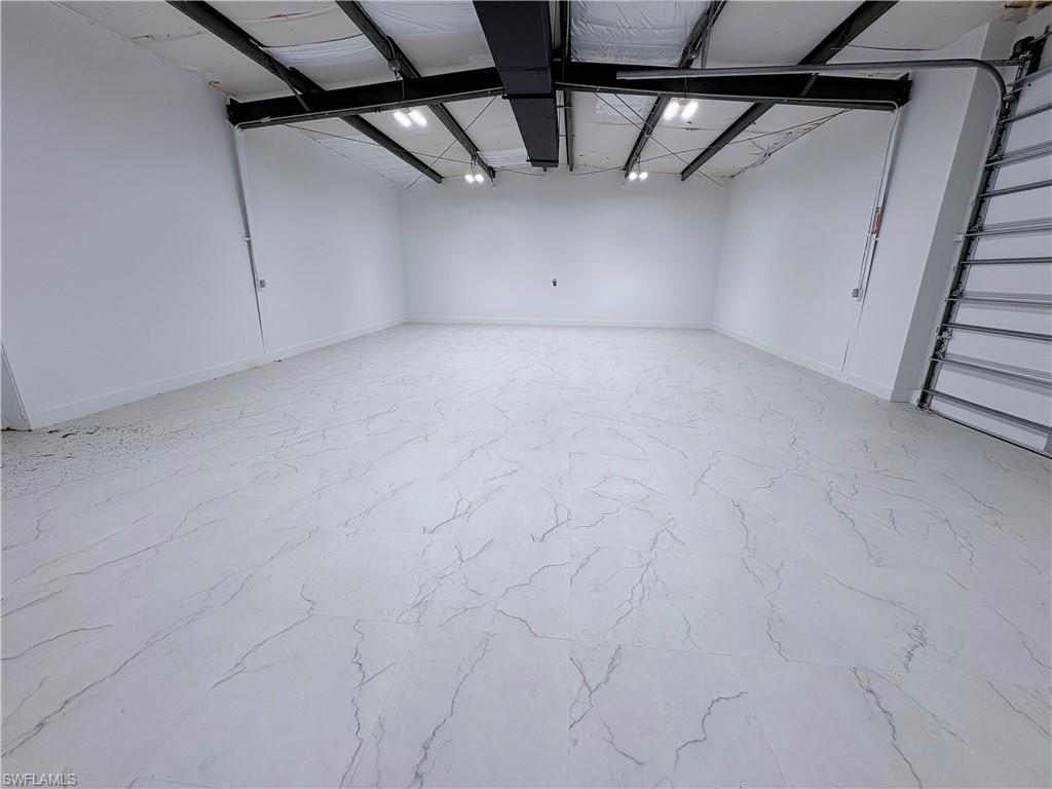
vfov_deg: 85.7
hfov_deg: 102.1
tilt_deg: -16.9
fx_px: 425
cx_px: 526
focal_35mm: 14
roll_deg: +0.0
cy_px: 394
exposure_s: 1/148
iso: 40
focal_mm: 2.22
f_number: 2.2
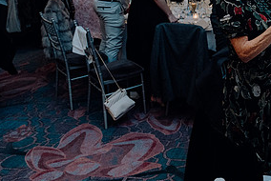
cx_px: 259
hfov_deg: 36.9
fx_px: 369
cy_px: 26
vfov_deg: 26.8
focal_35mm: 49
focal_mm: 24
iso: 2500
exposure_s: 1/160
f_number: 3.5
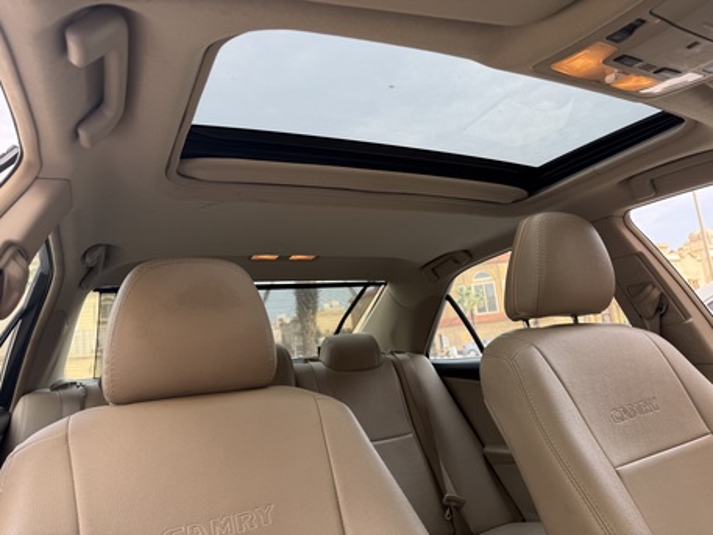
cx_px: 356
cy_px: 268
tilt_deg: +10.5
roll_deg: +5.8
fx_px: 494
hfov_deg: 71.6
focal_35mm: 24
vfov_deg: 56.8
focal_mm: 6.76
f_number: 1.78
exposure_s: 1/412
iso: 80
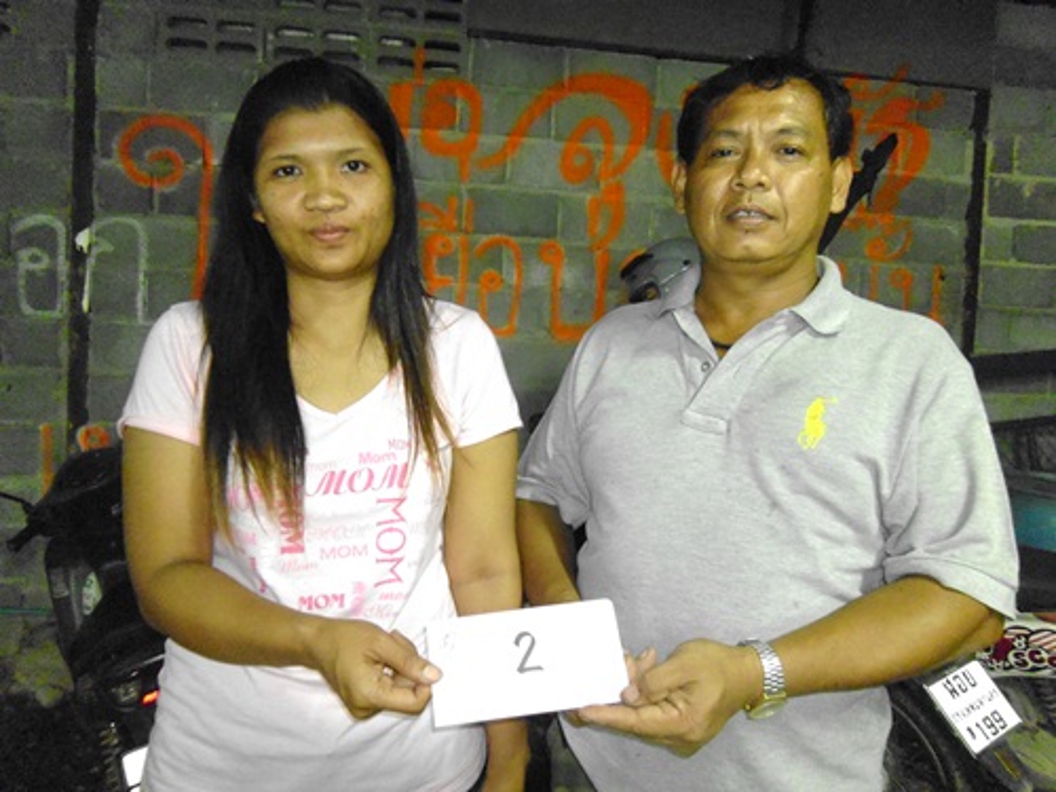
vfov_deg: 53.1
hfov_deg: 67.3
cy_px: 396
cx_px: 528
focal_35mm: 26
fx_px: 793
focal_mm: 4.7
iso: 800
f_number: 2.8
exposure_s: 1/8
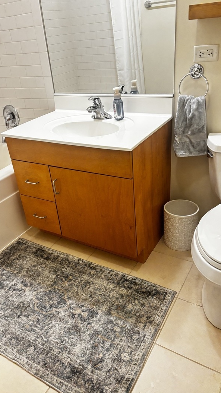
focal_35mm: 29
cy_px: 194
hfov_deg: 40.1
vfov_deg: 66.1
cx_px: 98
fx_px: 302
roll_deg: +6.8
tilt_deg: -27.5
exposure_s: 1/60
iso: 500
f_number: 1.6
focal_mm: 5.96
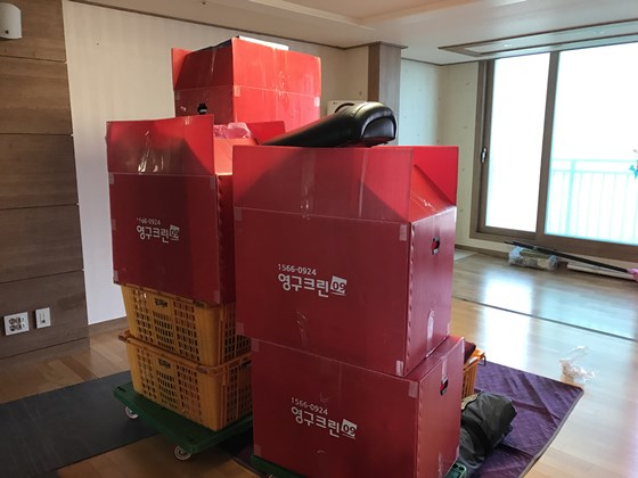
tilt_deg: -10.3
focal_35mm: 28
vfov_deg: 49.7
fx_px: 516
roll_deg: +0.4
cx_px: 319
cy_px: 239
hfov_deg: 63.4
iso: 25
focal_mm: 3.99
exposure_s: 1/30
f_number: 1.8
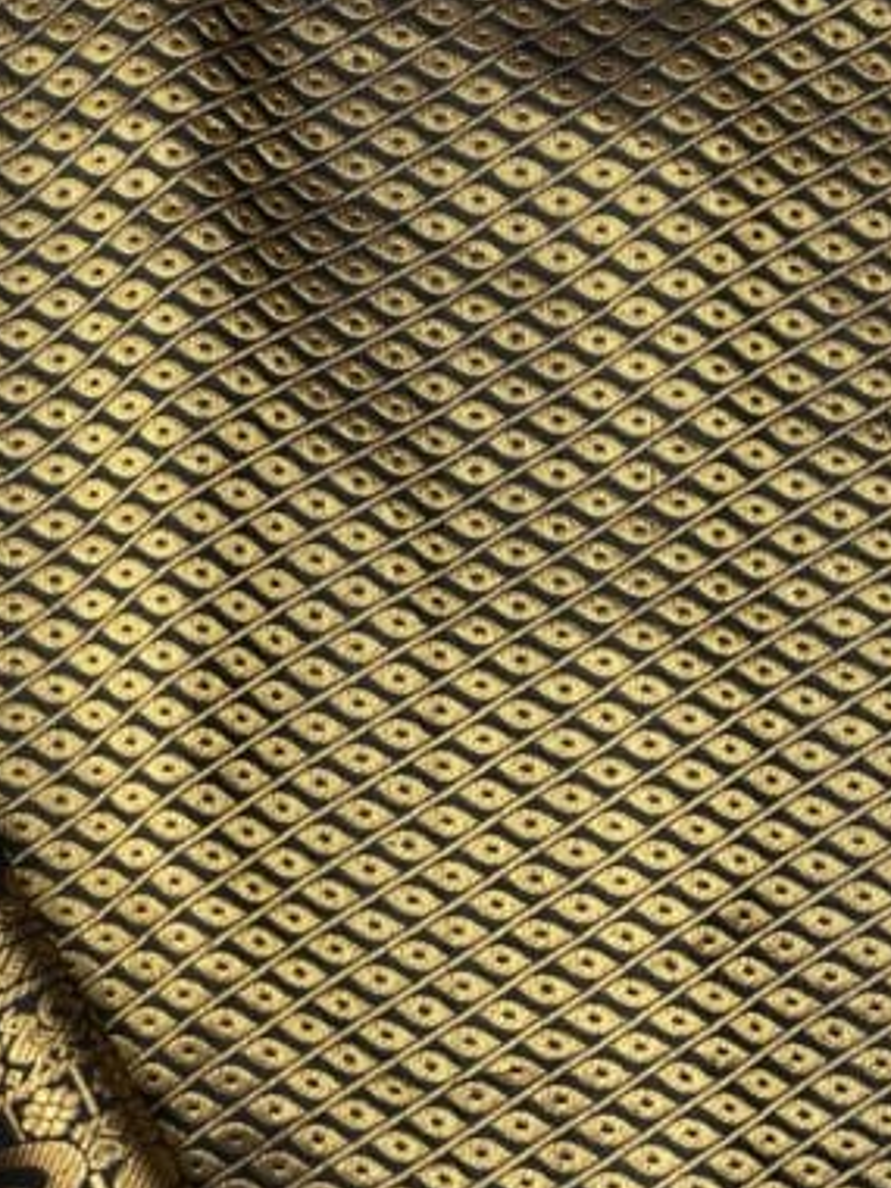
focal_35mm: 70
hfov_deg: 20.7
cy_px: 994
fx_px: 2402
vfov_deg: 27.1
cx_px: 150
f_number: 1.5
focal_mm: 5.7
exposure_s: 1/100
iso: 100
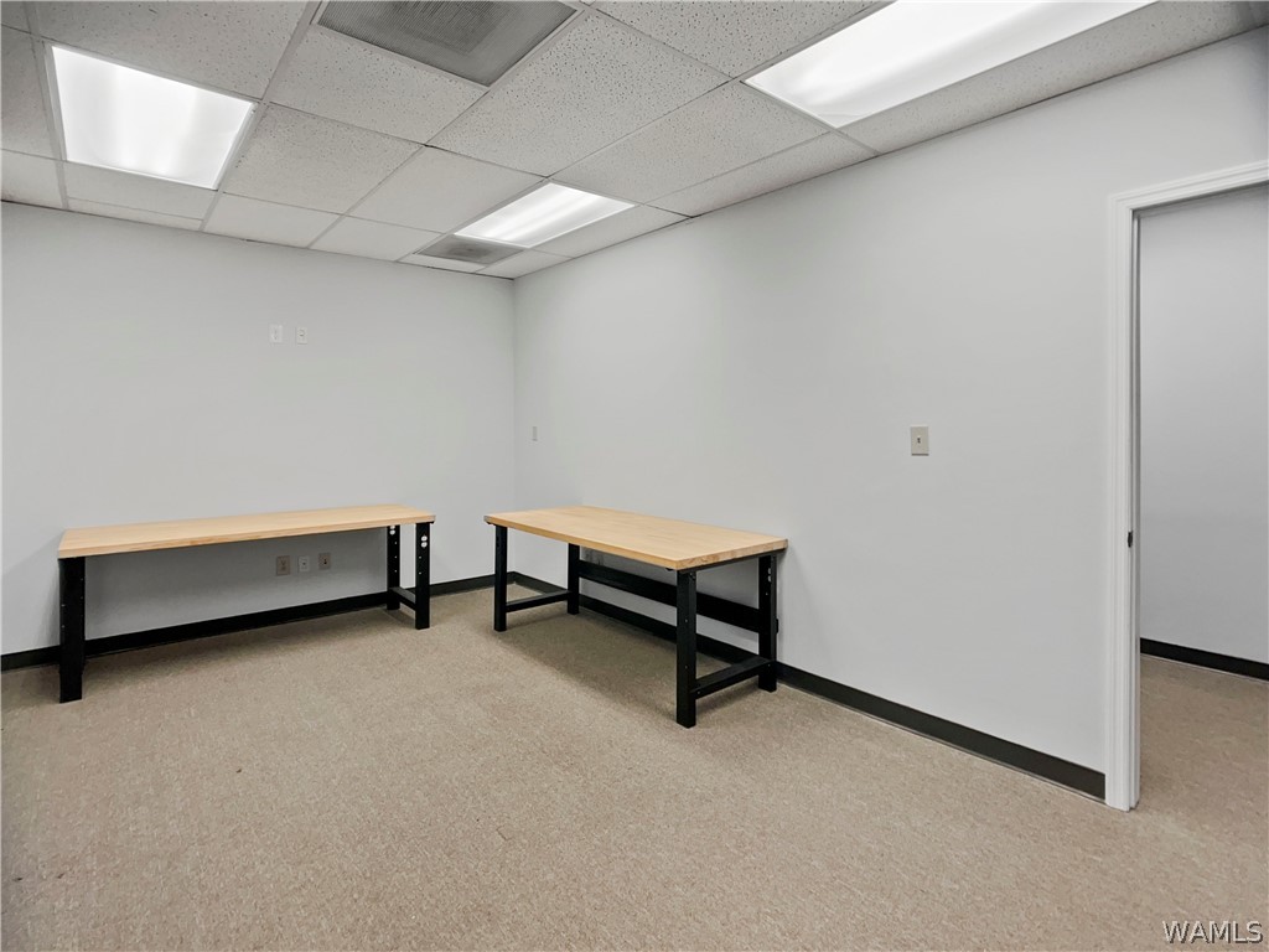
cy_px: 476
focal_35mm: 26
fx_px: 953
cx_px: 634
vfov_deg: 53.1
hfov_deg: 67.3
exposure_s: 1/120
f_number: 1.5
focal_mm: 5.7
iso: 64
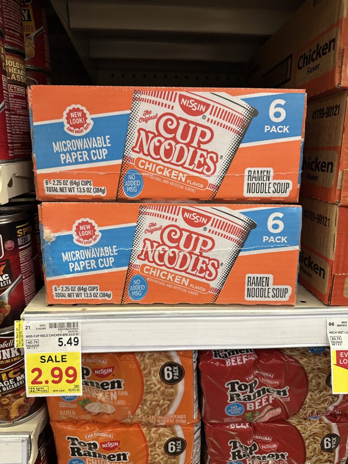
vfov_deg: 71.6
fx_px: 322
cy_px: 232
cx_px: 174
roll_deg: -1.5
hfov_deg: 56.8
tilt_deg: -13.3
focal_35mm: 24
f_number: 1.78
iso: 250
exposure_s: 1/60
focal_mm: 6.86
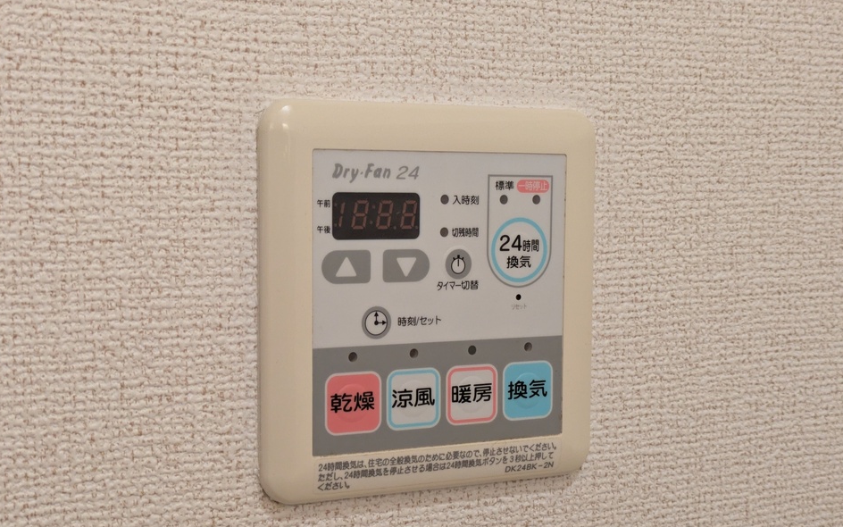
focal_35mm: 55
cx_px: 419
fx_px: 1264
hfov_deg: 36.9
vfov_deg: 23.5
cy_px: 298
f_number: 1.89
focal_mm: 5.43
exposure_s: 1/60
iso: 210
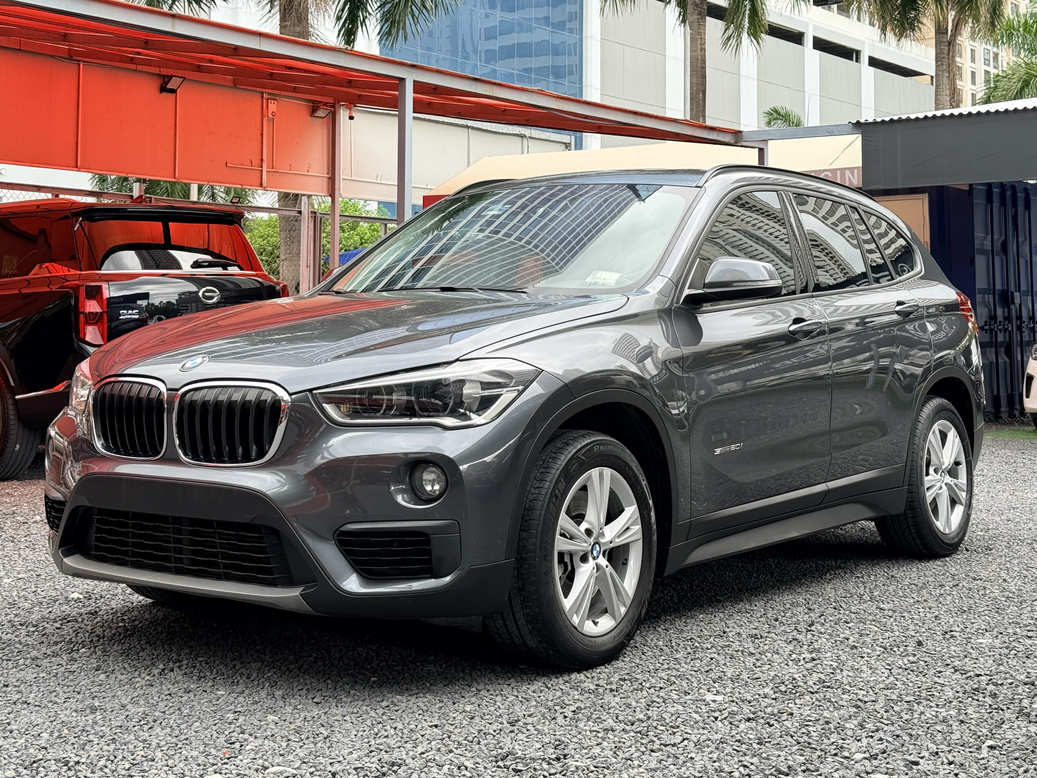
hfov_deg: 39.7
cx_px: 518
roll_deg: -0.3
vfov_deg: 30.3
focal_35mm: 48
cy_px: 389
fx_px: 1438
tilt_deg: -1.9
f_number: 1.78
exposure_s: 1/273
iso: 100
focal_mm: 6.76
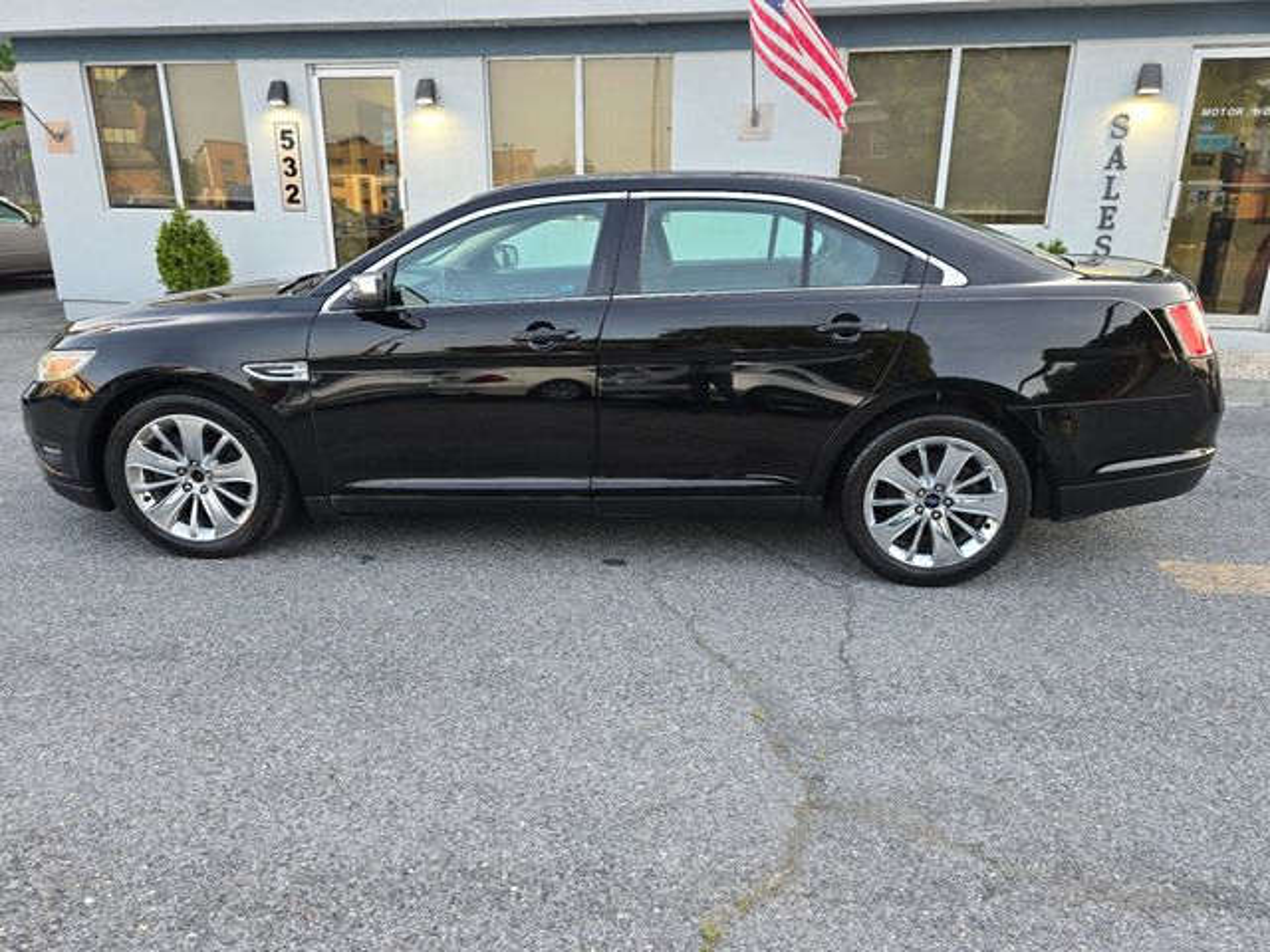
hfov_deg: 73.9
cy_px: 476
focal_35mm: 23
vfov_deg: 58.9
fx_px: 844
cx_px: 635
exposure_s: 1/180
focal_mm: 6.3
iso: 50
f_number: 1.7
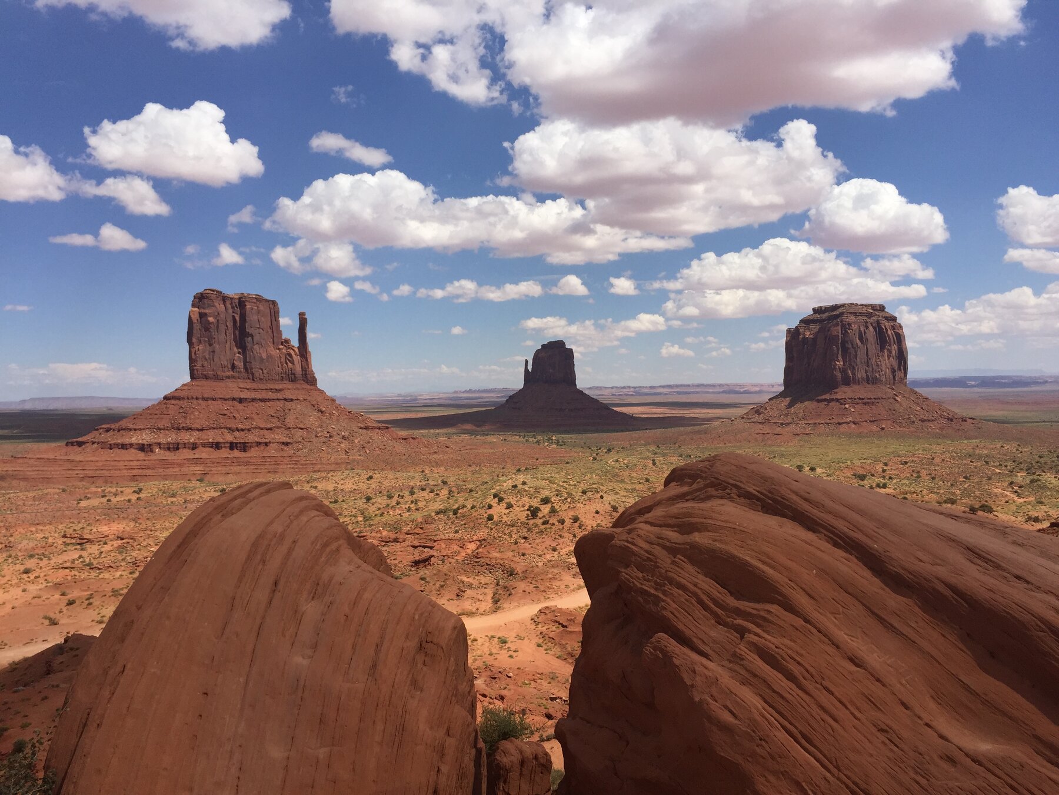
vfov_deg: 48.2
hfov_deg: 61.7
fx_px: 887
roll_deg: +0.0
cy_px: 398
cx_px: 530
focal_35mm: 29
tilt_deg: -1.4
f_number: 2.2
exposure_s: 1/4405
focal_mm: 4.15
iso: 32
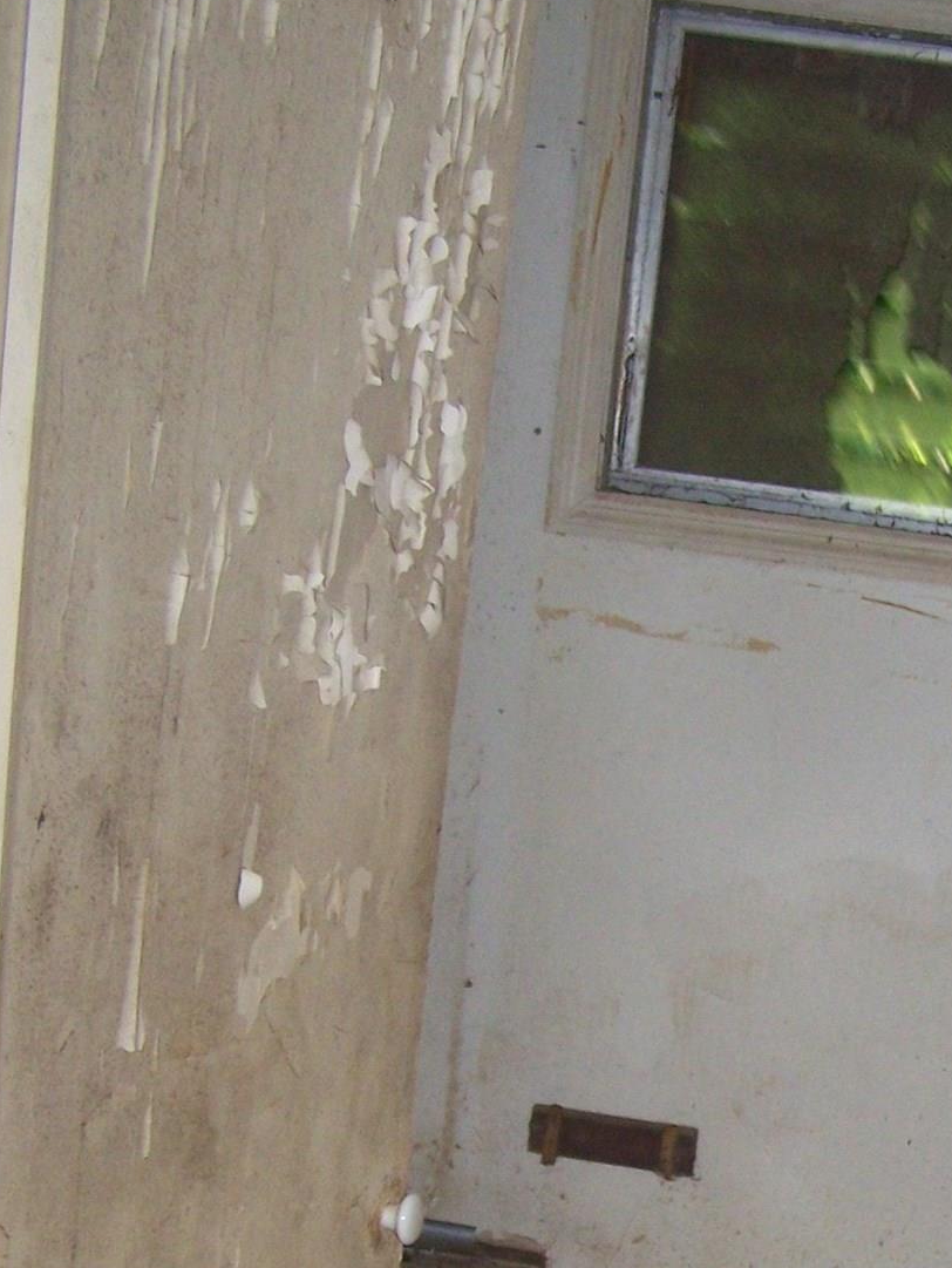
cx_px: 934
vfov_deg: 23.6
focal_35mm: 81
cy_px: 1108
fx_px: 2967
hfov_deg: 17.8
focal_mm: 6.3
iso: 160
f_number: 2.8
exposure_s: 1/60
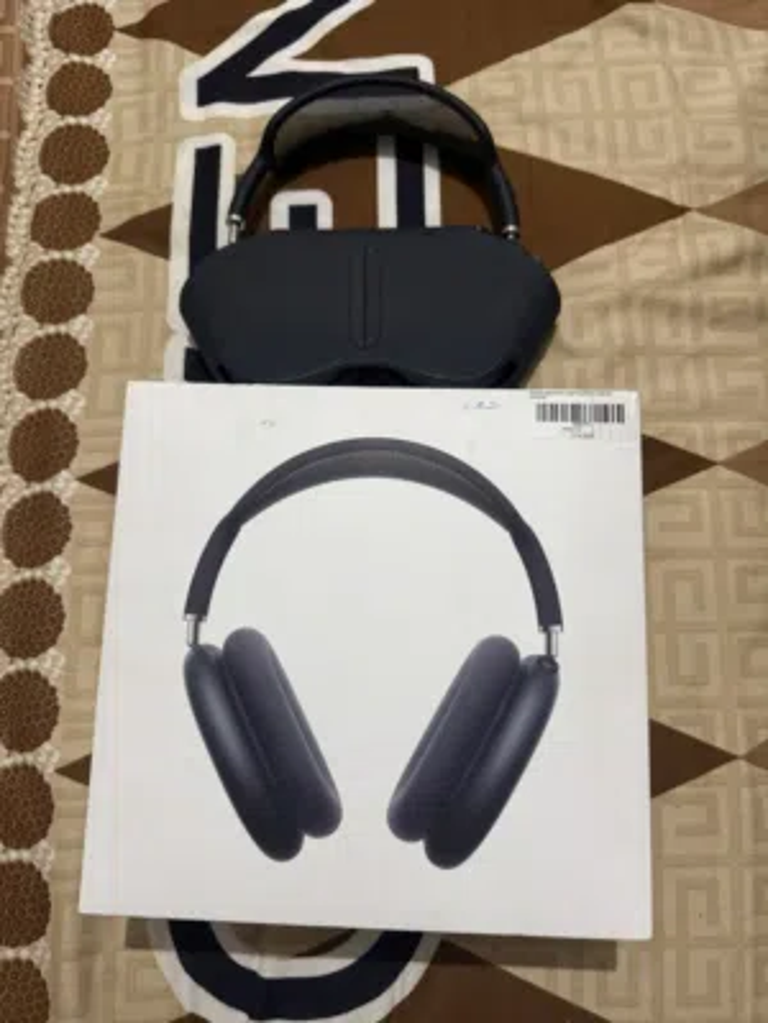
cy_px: 512
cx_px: 384
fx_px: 710
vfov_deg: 71.6
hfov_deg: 56.8
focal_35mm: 24
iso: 640
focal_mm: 6.76
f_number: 1.78
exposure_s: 1/33
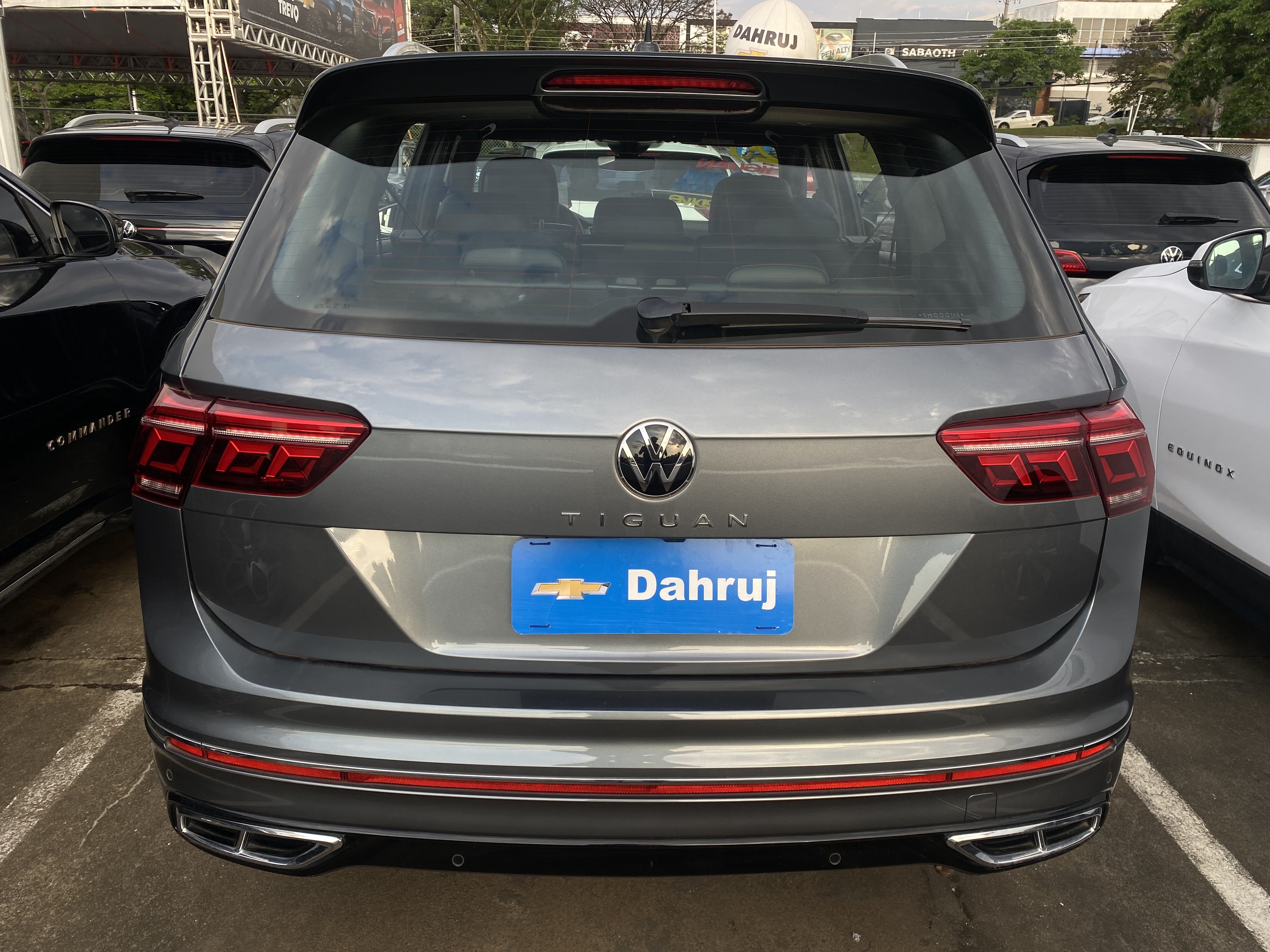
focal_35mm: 26
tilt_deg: -17.2
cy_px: 476
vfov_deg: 53.1
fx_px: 954
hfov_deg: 67.3
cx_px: 635
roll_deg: -1.7
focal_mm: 4.25
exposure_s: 1/623
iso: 32
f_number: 1.8
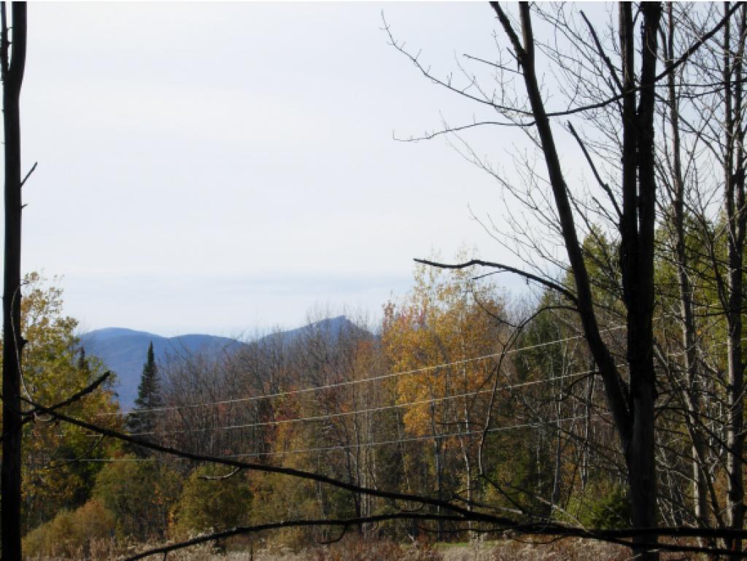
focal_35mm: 117
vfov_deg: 12.7
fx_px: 2526
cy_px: 280
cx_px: 374
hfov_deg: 16.8
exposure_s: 1/242
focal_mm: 24.5
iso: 50
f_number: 6.3
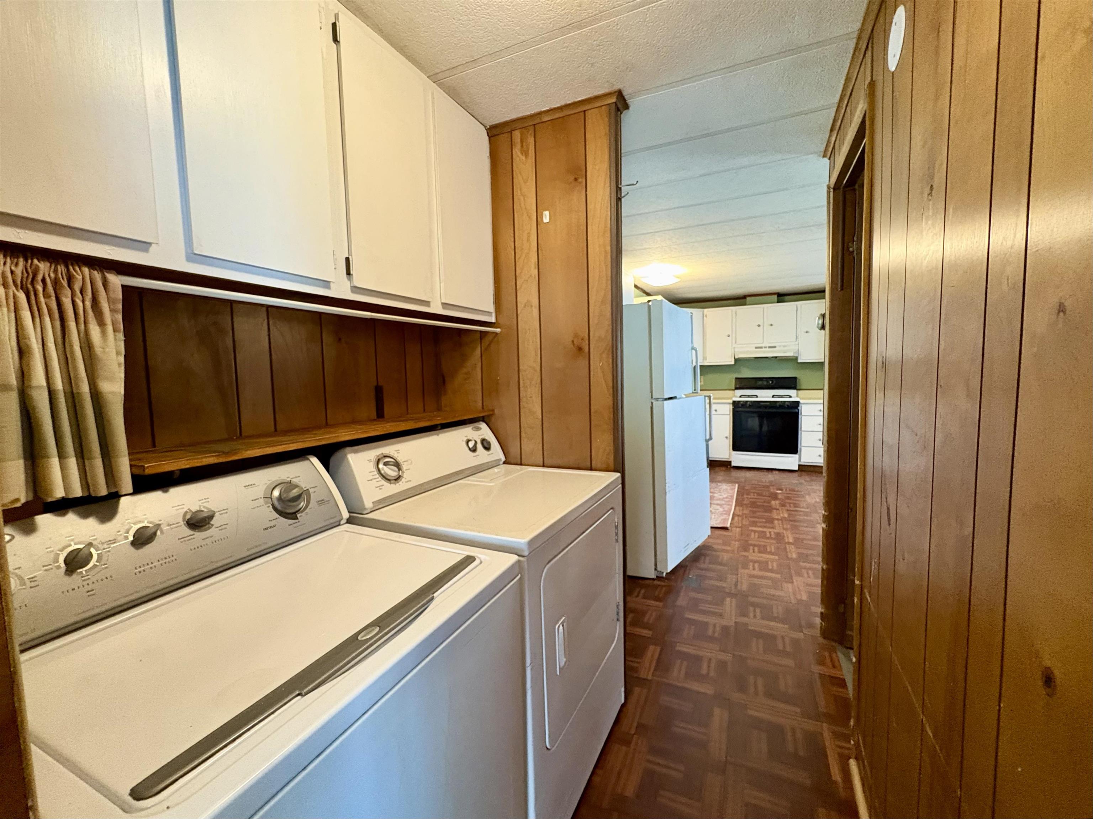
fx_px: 442
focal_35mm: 14
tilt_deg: -3.8
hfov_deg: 102.1
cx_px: 546
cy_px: 410
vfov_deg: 85.7
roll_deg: -0.3
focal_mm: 2.22
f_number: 2.2
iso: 800
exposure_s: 1/60
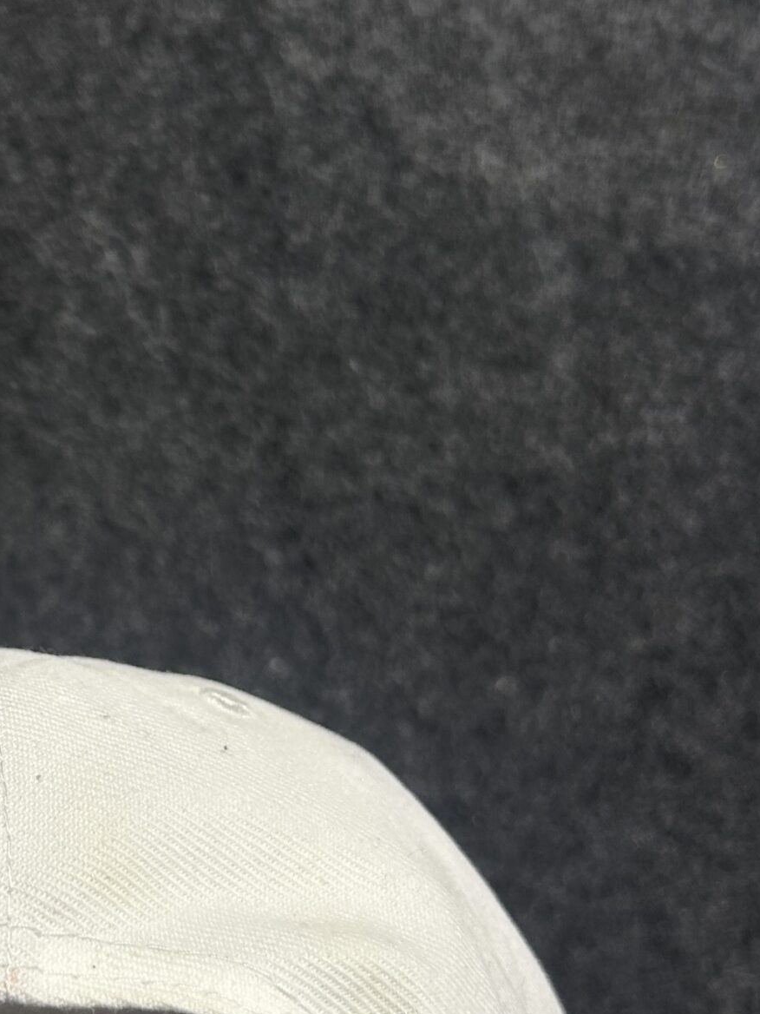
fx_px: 1669
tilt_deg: -61.8
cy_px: 609
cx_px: 82
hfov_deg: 24.9
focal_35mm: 57
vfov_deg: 33.7
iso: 64
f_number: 1.5
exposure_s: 1/50
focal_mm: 5.7
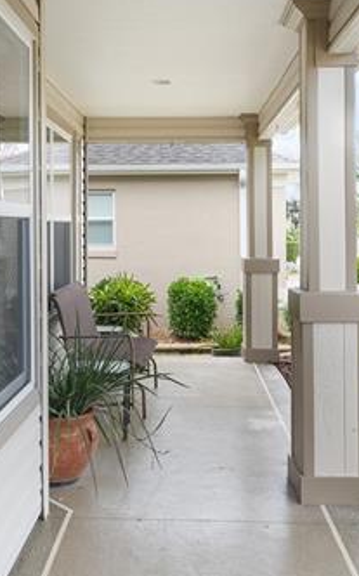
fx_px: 690
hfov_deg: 29.2
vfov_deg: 45.1
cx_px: 186
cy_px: 236
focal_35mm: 44
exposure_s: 1/100
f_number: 8
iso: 200
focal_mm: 14
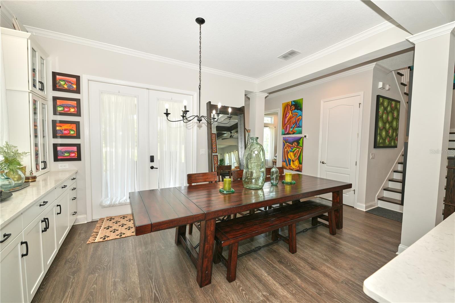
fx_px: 177
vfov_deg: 81.2
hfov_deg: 104.3
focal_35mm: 14
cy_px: 152
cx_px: 228
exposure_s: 1/200
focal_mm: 14
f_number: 4
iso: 400
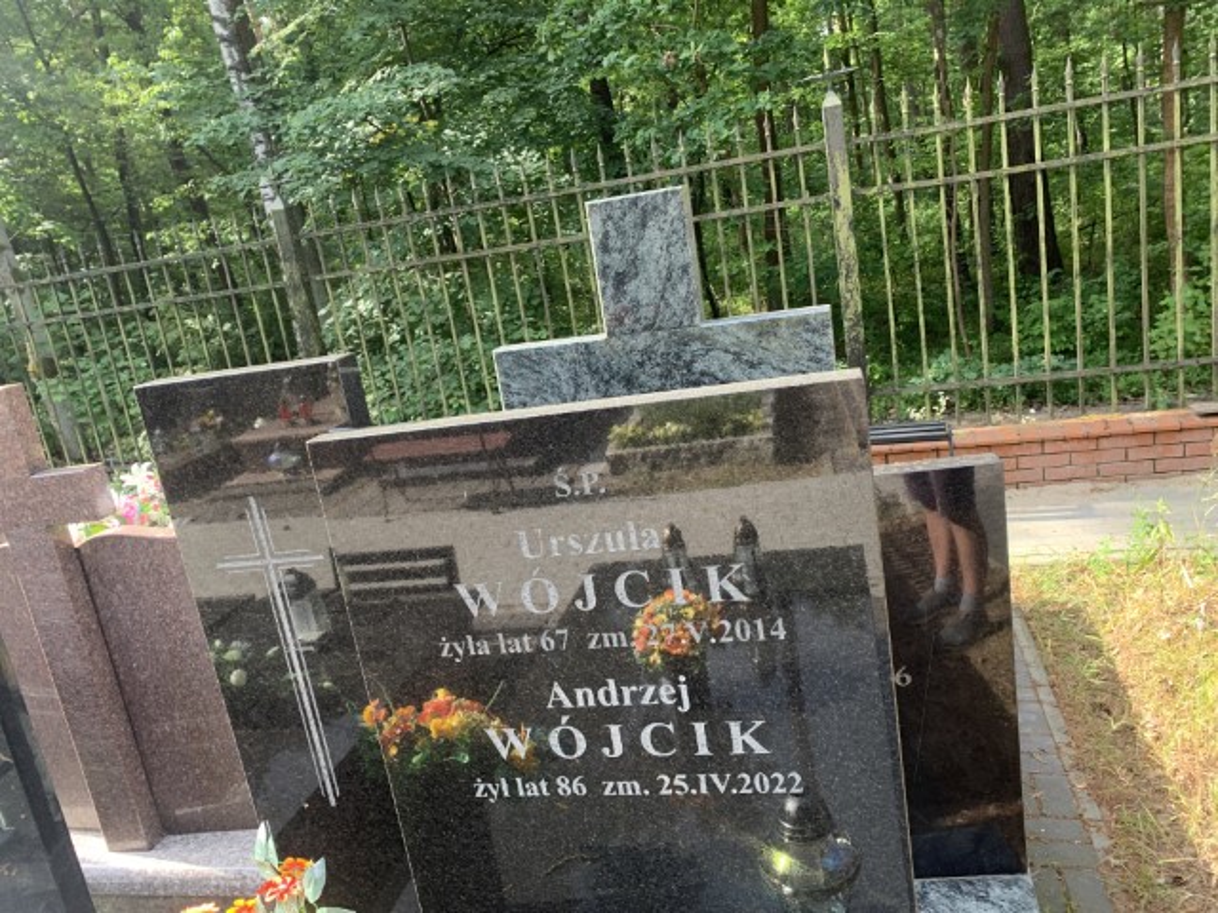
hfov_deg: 67.3
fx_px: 915
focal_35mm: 26
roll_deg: +9.7
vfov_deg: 53.1
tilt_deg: -16.4
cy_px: 456
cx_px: 609
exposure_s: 1/122
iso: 40
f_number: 1.8
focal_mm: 4.25
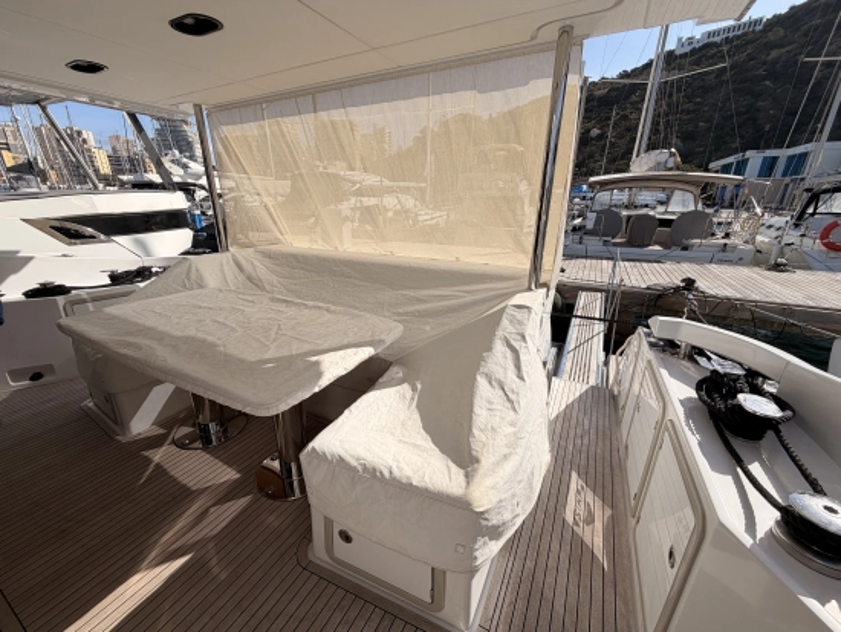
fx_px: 340
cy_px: 316
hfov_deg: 102.0
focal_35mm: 14
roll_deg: +0.2
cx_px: 420
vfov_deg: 85.7
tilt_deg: -18.4
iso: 20
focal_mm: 2.22
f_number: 2.2
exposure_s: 1/1339
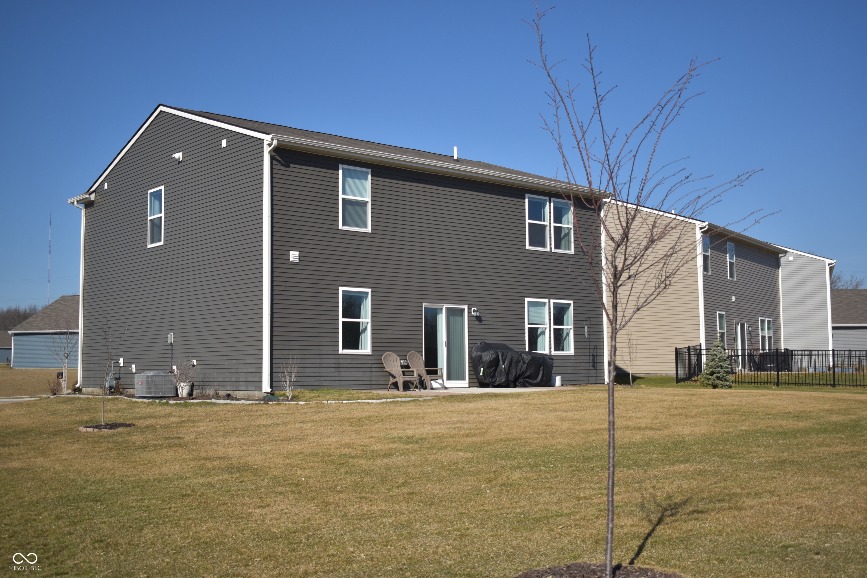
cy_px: 289
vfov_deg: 33.0
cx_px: 434
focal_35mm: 40
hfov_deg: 47.9
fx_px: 975
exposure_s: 1/1250
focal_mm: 27
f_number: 4
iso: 100
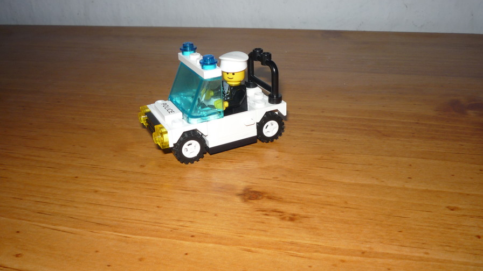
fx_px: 448
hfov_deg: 56.6
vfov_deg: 33.7
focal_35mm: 35
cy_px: 142
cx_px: 242
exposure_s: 1/30
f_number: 4
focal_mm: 5.2
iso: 100
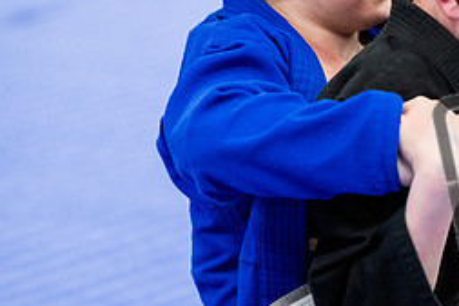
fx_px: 5843
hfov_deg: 4.5
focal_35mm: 458
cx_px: 437
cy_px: 128
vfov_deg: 3.0
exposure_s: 1/640
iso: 6400
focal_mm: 200
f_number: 2.8
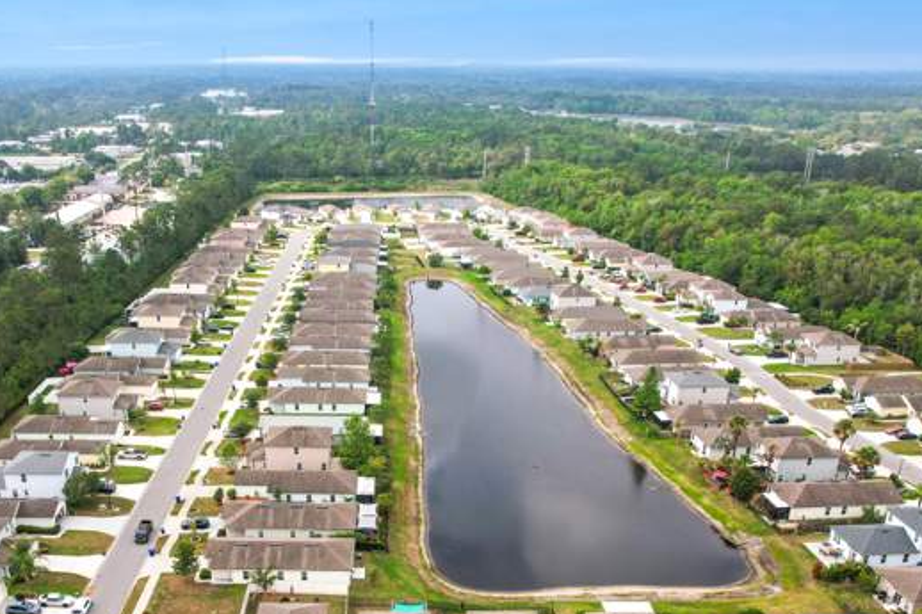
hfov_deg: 55.3
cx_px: 361
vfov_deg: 37.9
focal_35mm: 34
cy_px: 456
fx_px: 870
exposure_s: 1/500
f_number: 2.8
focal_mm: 8.38
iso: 140
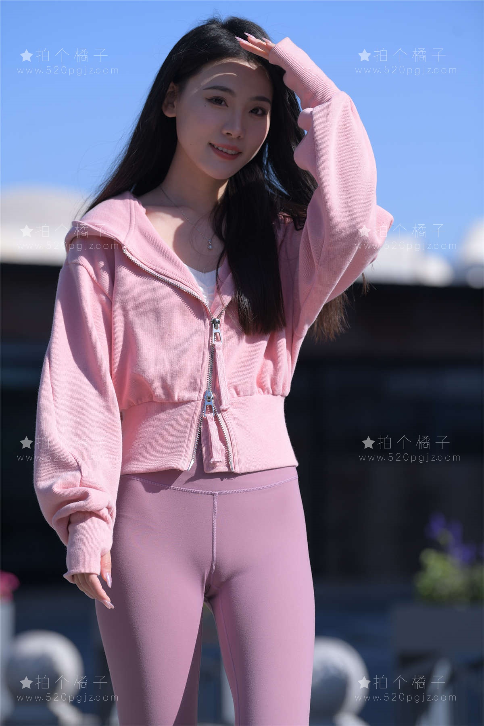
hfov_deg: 10.2
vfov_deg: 15.2
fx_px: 2722
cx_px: 242
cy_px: 363
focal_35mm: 135
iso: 140
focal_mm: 135
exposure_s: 1/1600
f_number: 4
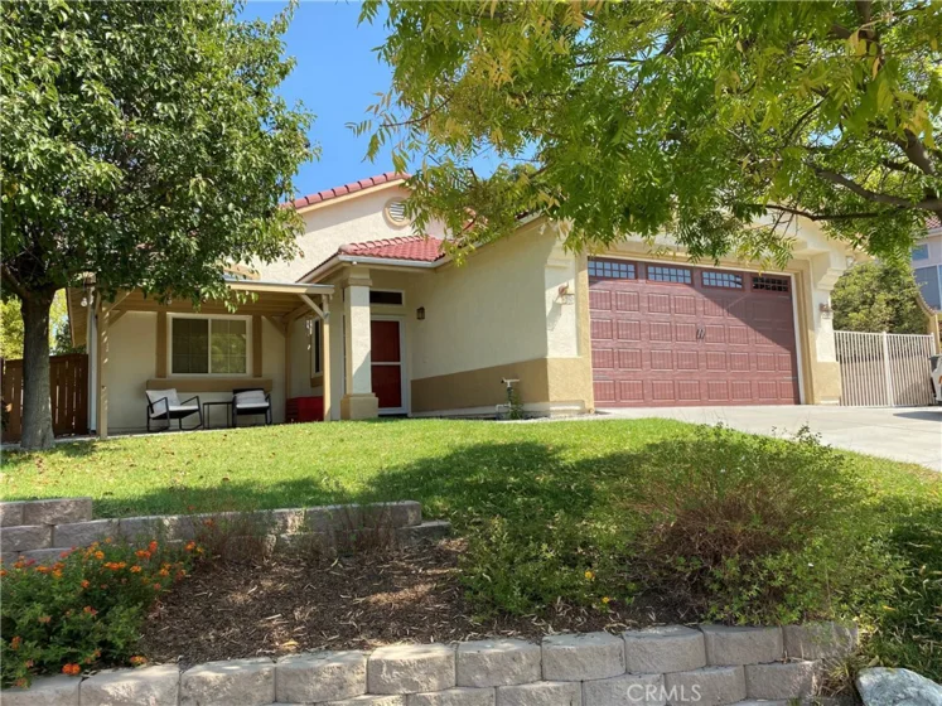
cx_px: 471
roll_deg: +1.8
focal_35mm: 26
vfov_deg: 53.1
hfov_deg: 67.3
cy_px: 353
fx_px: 707
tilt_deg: +4.8
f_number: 1.8
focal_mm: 4.25
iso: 32
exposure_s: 1/1272
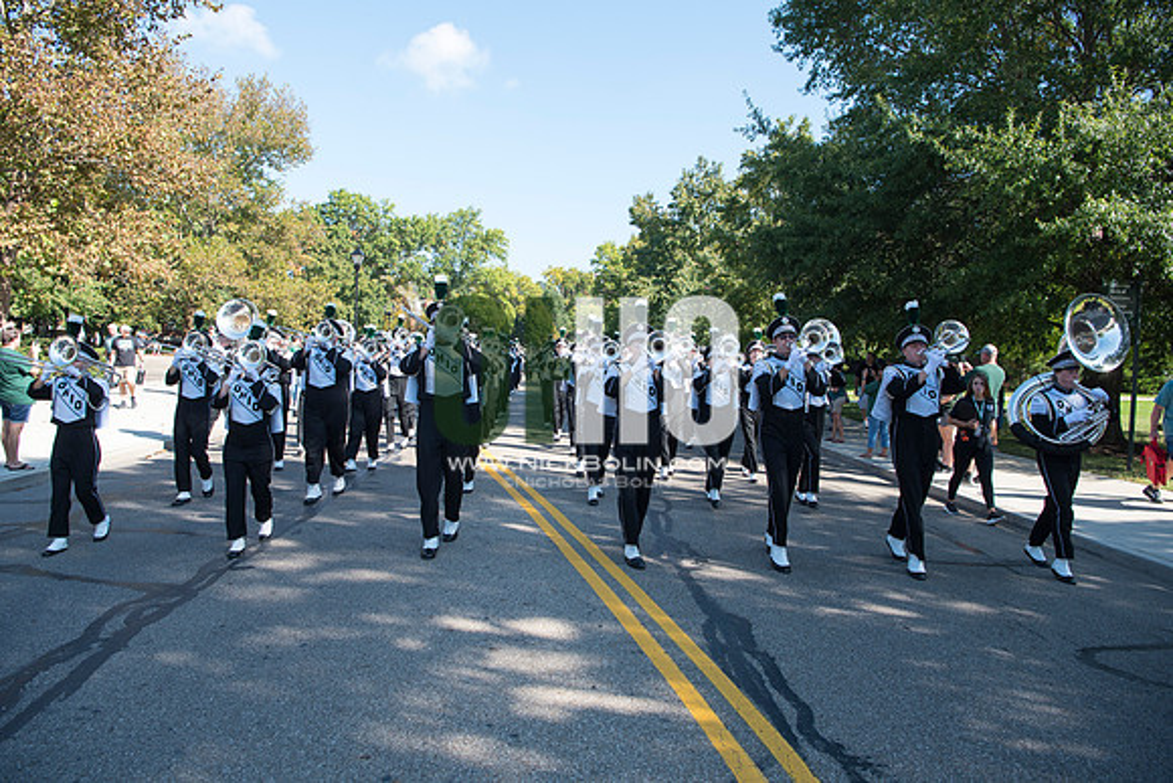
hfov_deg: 73.7
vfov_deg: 53.2
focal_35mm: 24
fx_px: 782
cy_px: 392
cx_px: 586
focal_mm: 24
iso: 200
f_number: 5.6
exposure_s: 1/500
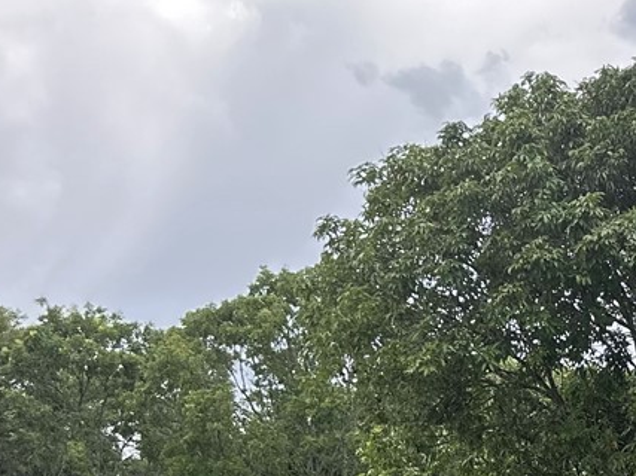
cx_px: 862
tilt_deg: +3.6
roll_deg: -0.1
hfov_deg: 19.8
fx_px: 1653
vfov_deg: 15.8
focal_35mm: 90
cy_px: 580
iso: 80
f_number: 1.78
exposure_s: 1/676
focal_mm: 6.86
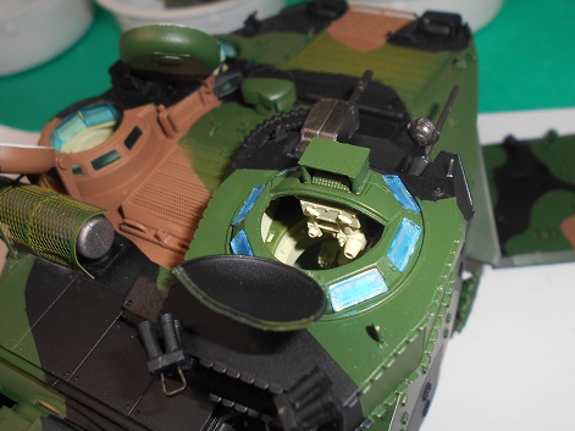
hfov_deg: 52.5
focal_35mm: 35
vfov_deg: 40.7
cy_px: 226
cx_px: 319
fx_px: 581
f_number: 8.5
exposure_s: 1/30
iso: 80
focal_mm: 5.1
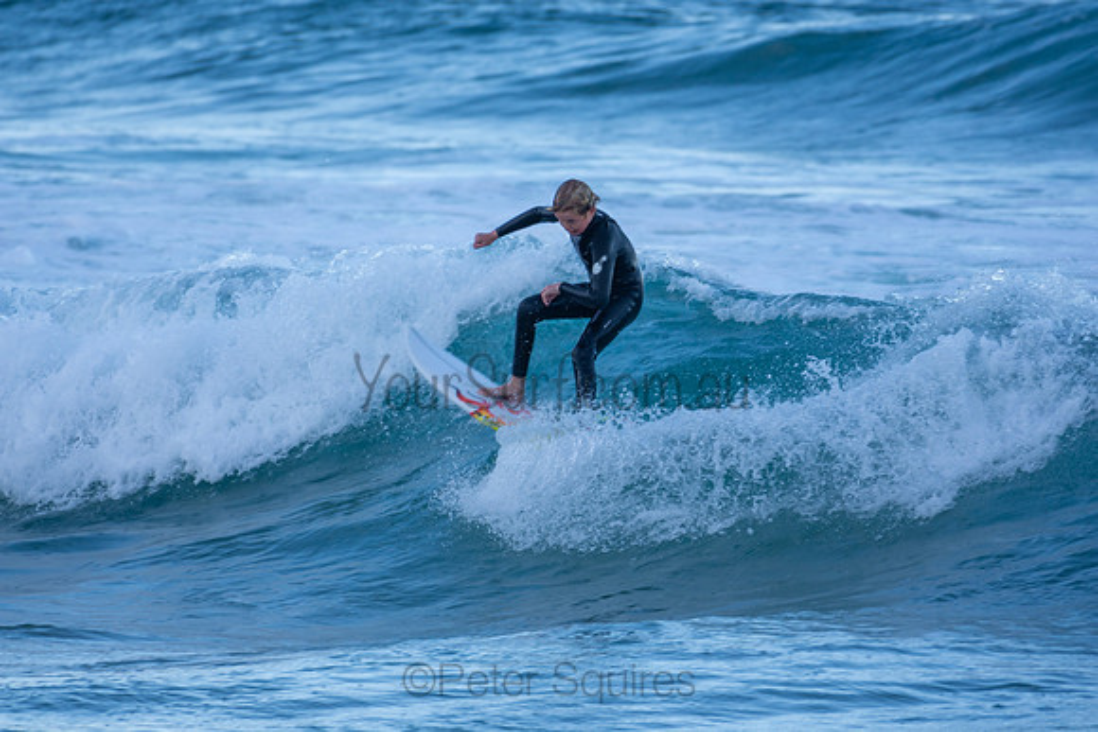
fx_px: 22879
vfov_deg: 1.8
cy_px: 366
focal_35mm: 750
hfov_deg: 2.7
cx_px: 549
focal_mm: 500
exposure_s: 1/500
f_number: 5.6
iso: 220
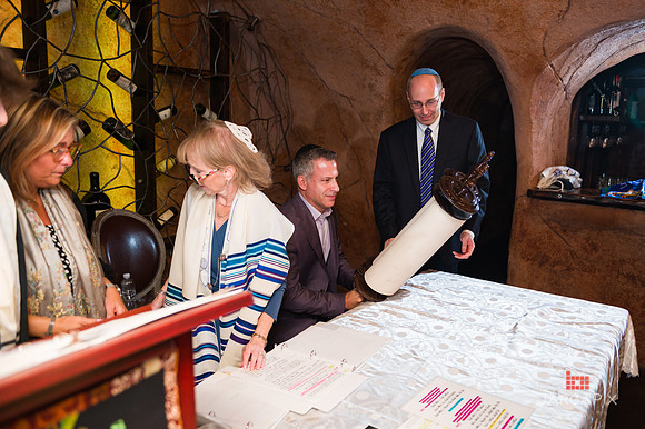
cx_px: 336
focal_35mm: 29
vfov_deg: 44.6
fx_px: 523
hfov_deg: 63.3
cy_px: 206
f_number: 4
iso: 1250
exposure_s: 1/200
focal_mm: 28
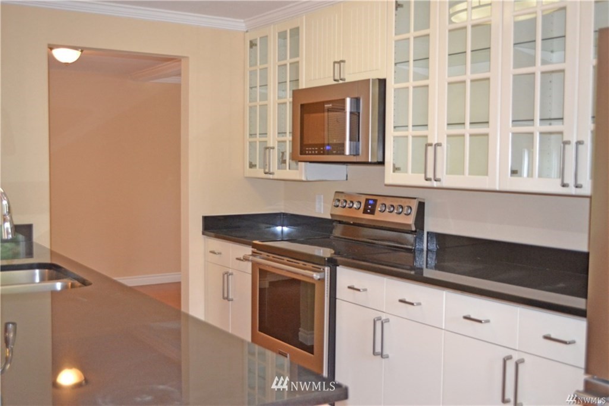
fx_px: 660
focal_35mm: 39
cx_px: 304
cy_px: 203
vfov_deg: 34.2
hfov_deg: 49.6
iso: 1400
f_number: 4.2
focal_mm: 26
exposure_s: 1/60
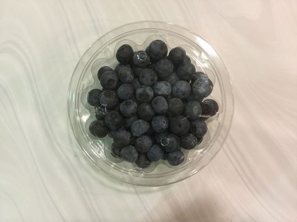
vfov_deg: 45.4
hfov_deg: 58.4
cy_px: 111
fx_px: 266
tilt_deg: -88.3
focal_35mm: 31
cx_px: 148
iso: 200
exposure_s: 1/33
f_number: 2.4
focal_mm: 3.3
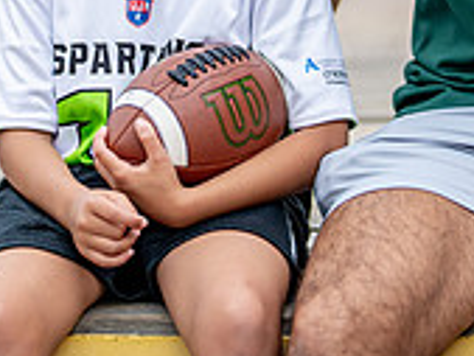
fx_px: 3083
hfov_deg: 8.8
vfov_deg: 6.6
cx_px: 294
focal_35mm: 225
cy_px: -81
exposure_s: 1/640
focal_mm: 50
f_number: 1.2
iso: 500
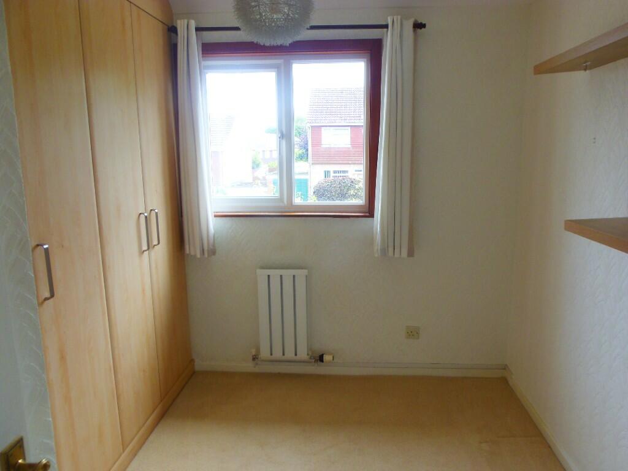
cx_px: 314
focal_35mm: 24
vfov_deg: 56.8
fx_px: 435
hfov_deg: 71.6
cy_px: 236
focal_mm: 4.3
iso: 64
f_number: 2.9
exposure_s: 1/40
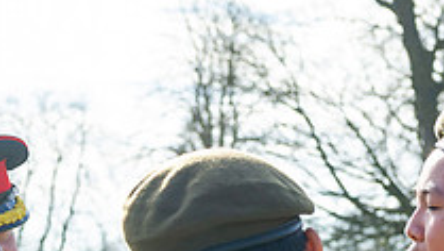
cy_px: 412
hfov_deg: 9.8
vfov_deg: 5.5
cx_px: 70
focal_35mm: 218
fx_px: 2569
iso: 400
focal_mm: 70
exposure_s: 1/500
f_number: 8
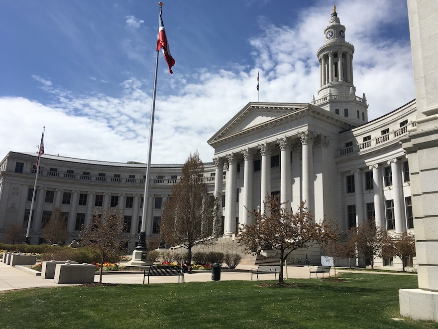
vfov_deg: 48.2
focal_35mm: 29
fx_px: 367
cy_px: 164
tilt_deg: +15.5
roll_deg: -0.9
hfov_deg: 61.7
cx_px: 219
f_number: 2.2
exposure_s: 1/2959
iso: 25
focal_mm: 4.15
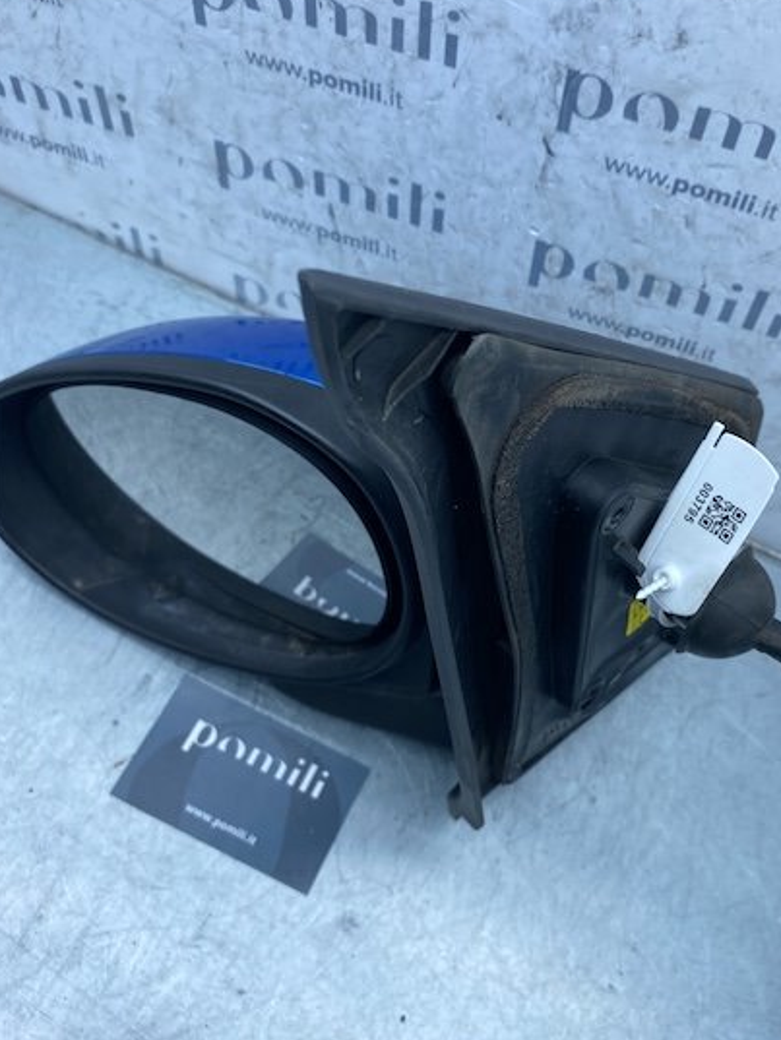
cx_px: 455
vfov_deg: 58.3
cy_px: 529
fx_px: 932
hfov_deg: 45.3
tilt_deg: -59.8
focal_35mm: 31
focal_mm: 4.25
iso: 32
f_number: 1.8
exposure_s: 1/845
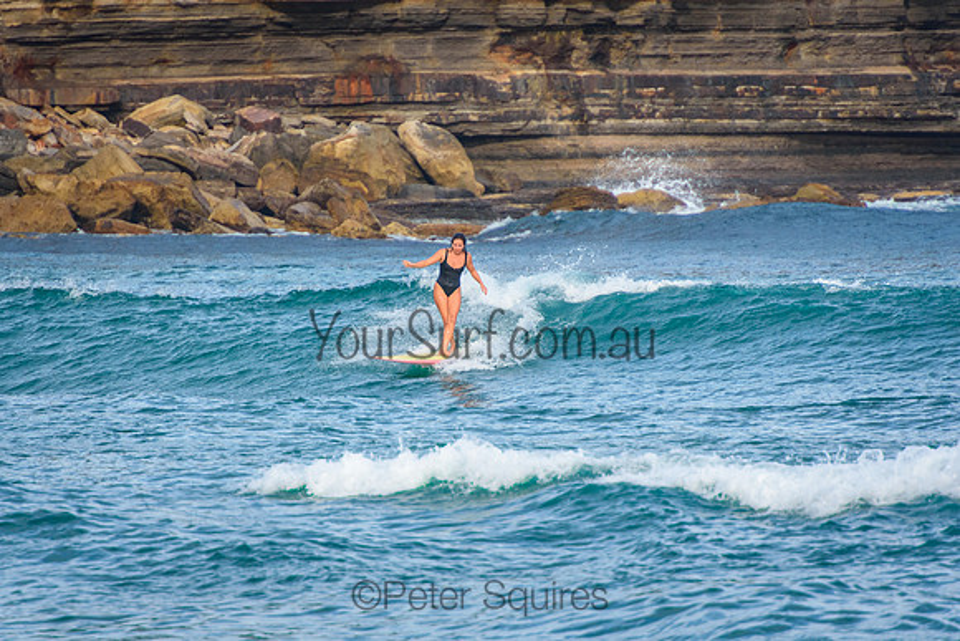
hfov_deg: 3.4
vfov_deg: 2.3
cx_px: 480
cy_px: 320
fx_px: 16003
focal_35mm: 600
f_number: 5.6
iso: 450
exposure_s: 1/1000
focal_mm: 400
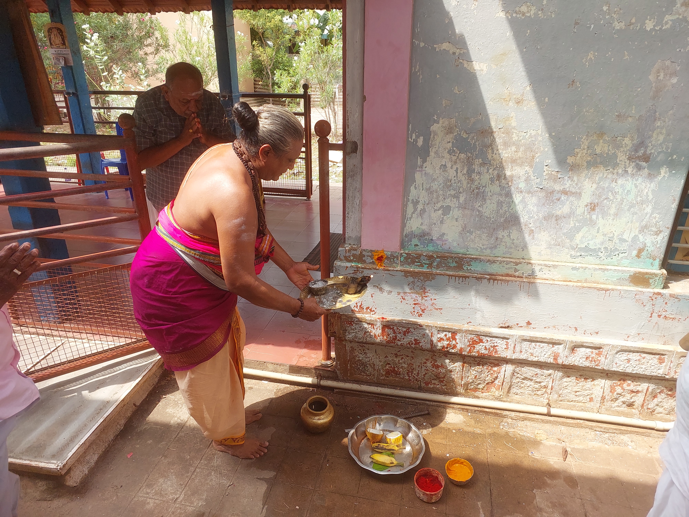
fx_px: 458
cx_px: 344
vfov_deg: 58.9
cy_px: 258
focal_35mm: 23
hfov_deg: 73.9
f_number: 1.8
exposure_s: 1/196
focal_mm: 5.06
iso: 25
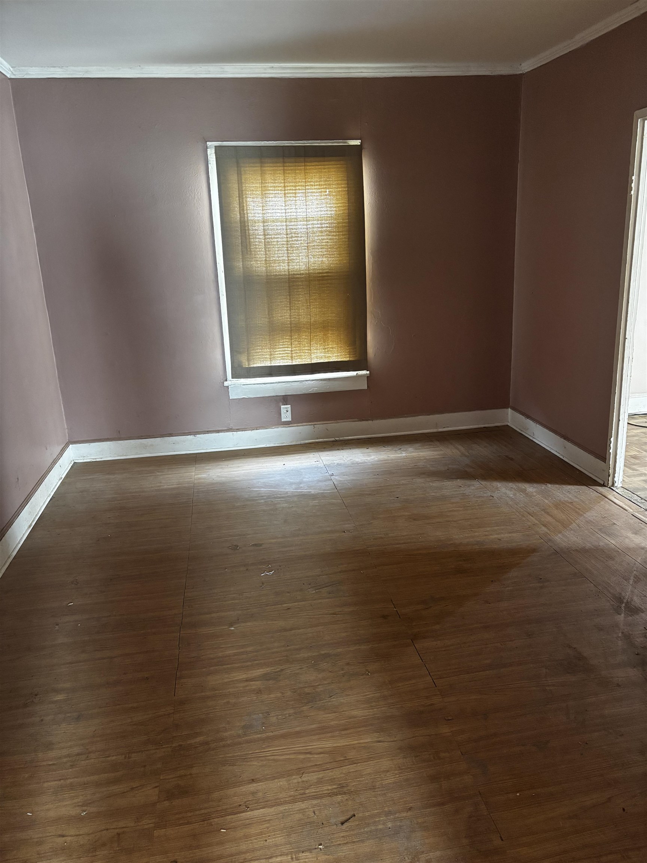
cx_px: 324
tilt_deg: -15.8
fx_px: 648
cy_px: 432
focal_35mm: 26
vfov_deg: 67.3
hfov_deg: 53.1
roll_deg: +2.0
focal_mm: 5.96
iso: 500
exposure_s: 1/45
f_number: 1.6
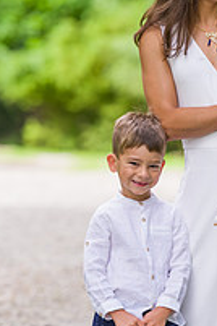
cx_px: 198
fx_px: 3246
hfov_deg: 3.8
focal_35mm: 359
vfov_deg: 5.7
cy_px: 182
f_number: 4
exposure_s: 1/400
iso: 200
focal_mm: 160
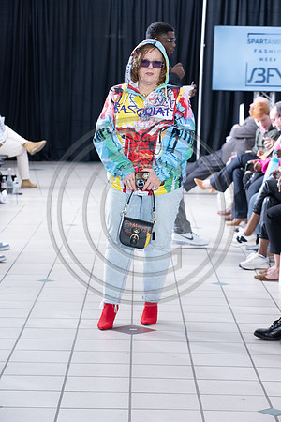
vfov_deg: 18.3
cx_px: 140
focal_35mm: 112
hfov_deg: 12.2
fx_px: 1311
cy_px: 211
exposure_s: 1/160
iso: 1250
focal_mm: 112
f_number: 7.1
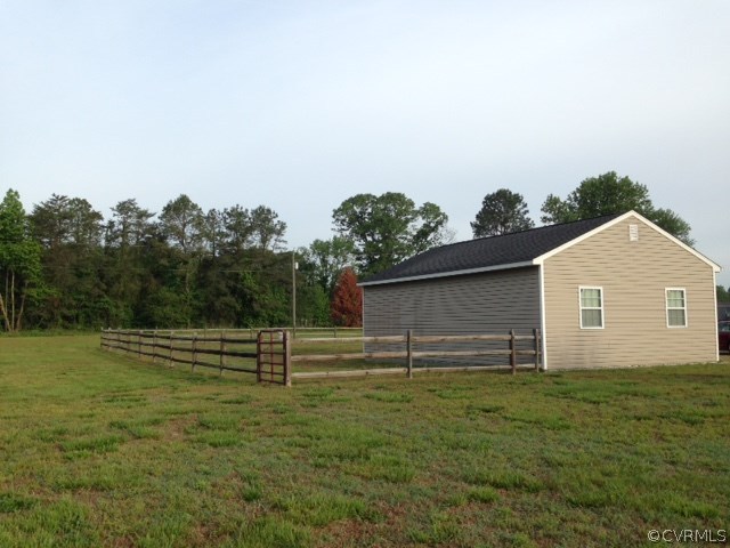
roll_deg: -1.9
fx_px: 696
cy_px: 274
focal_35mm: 33
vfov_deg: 42.9
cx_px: 365
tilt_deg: +4.5
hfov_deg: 55.4
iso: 50
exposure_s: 1/653
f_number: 2.4
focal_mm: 4.12
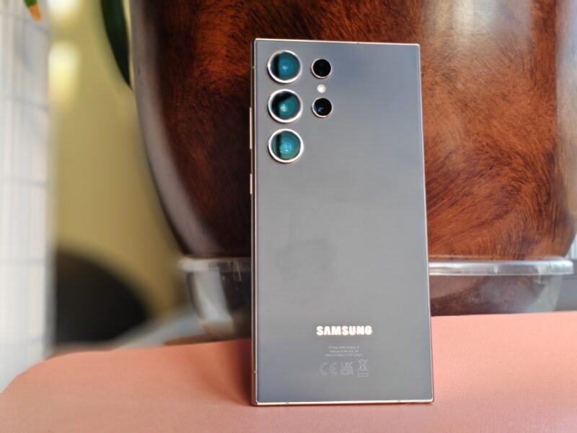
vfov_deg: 29.1
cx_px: 288
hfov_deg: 38.2
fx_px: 833
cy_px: 216
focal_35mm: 50
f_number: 2.4
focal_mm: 5.3
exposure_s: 1/100
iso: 250
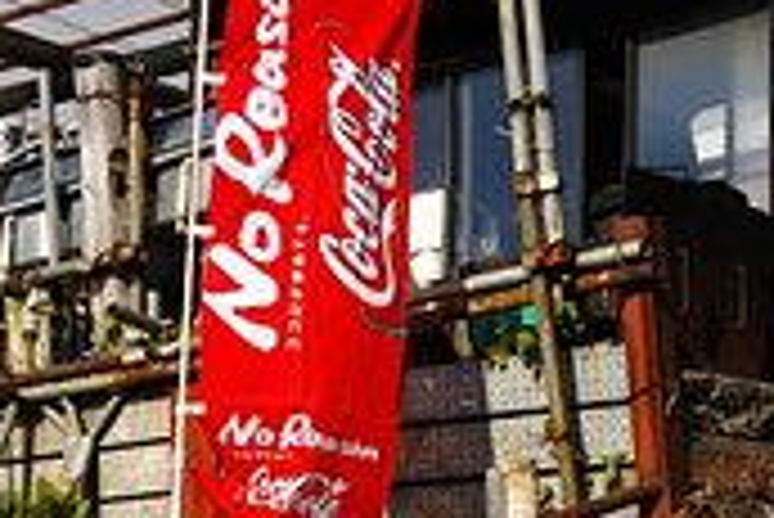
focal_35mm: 102
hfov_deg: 19.9
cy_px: 568
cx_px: 418
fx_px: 2205
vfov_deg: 13.1
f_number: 5.6
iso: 200
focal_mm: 23
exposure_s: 1/1000
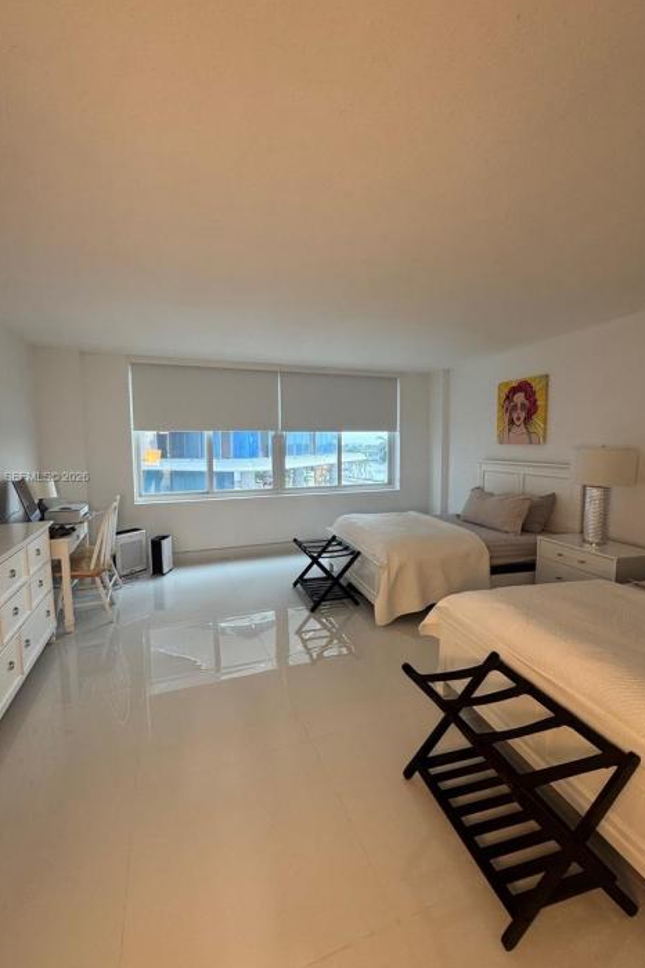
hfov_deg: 77.3
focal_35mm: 15
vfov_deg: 100.4
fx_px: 403
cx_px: 309
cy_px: 478
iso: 250
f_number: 2.2
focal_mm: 2.22
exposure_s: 1/120
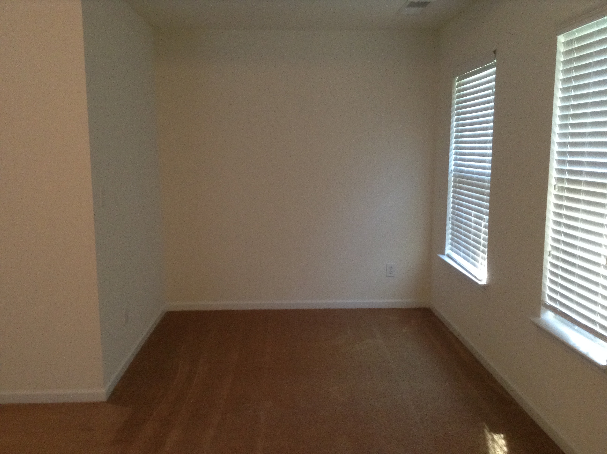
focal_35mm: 33
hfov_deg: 55.4
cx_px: 304
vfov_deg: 42.8
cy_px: 227
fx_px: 578
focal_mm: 3.3
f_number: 2.4
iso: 160
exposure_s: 1/24
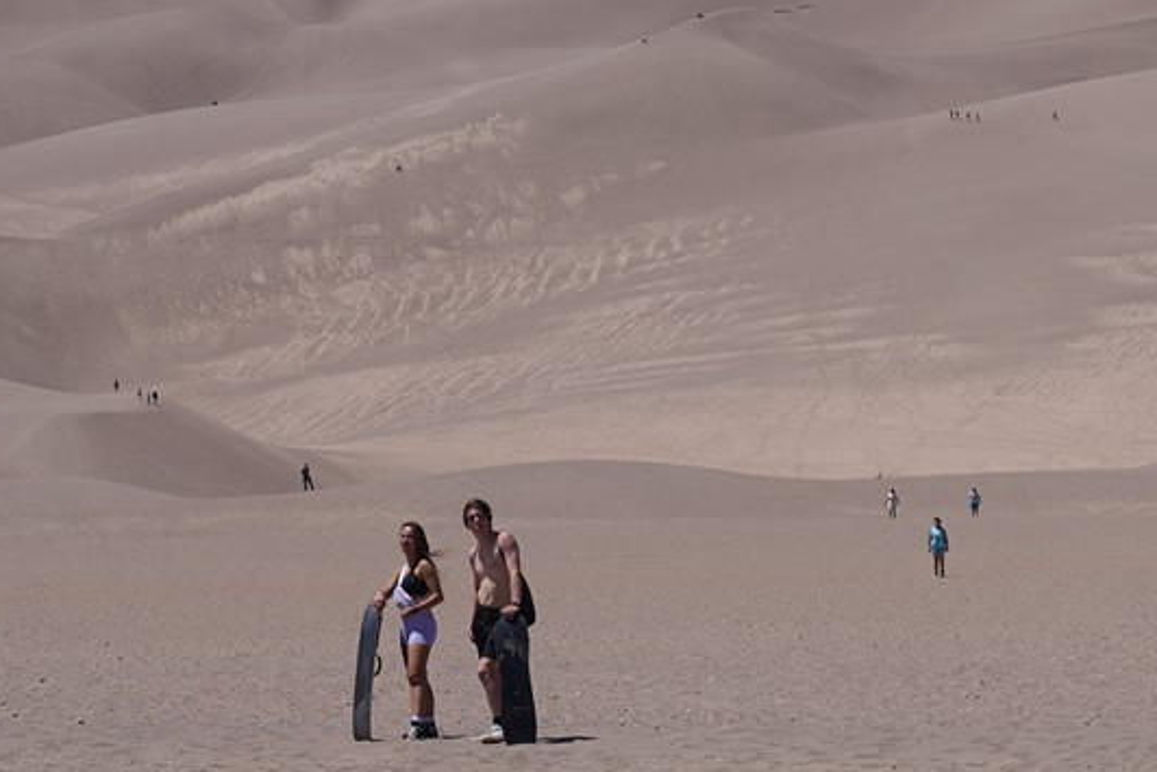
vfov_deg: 7.9
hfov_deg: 11.8
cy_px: 663
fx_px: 5561
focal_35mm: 173
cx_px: 1000
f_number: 14
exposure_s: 1/160
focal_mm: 46
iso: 80
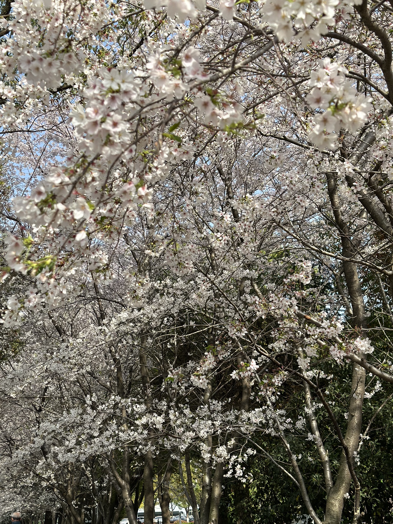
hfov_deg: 30.3
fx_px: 727
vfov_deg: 39.7
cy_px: 262
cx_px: 196
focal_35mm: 48
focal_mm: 6.86
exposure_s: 1/3155
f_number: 1.78
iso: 80
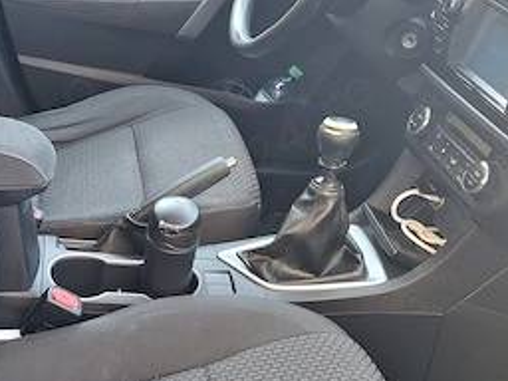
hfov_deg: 34.5
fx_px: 792
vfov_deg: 27.0
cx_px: 107
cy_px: 190
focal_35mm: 54
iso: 80
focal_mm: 5.54
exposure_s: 1/50
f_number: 1.8
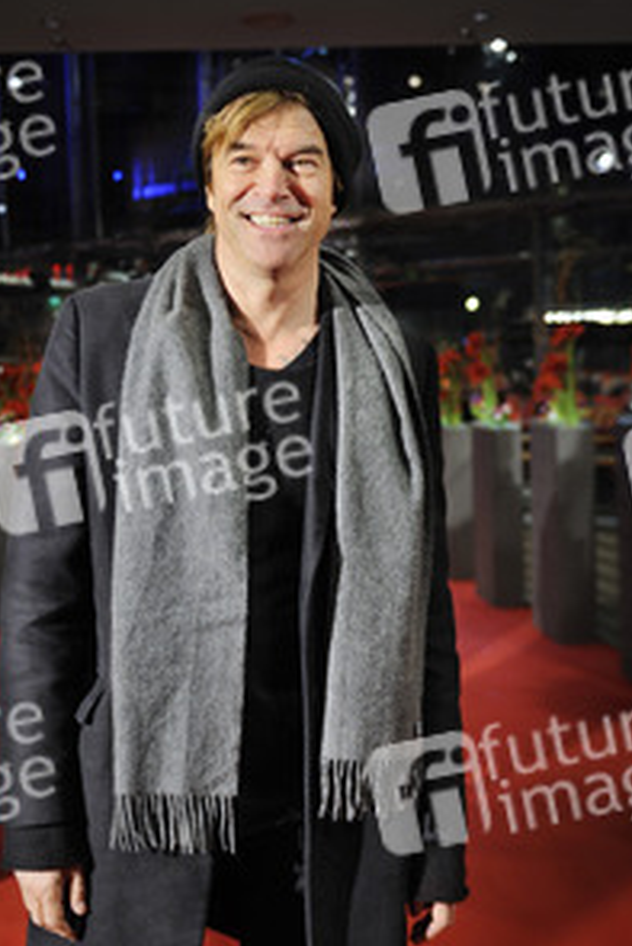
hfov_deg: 31.8
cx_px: 242
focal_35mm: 42
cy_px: 619
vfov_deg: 45.8
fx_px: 1105
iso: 500
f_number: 2.8
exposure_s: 1/100
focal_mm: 31
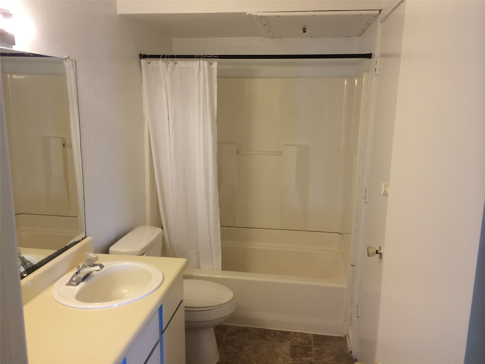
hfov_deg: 60.0
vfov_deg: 46.8
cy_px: 182
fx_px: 420
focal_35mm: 30
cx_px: 242
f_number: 2.2
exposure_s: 1/30
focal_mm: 4.12
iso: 40
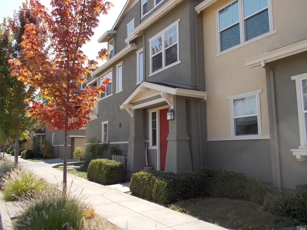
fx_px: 257
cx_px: 154
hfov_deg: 61.7
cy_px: 115
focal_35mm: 29
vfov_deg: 48.2
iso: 80
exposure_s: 1/500
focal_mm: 4.1
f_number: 3.3
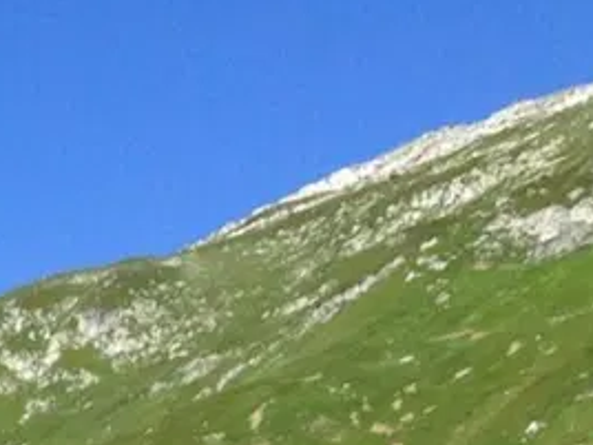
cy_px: 956
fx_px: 2535
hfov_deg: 11.7
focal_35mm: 148
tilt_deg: +3.3
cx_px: -651
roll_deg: +1.2
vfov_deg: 9.3
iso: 50
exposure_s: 1/1043
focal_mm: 4.12
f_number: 2.4
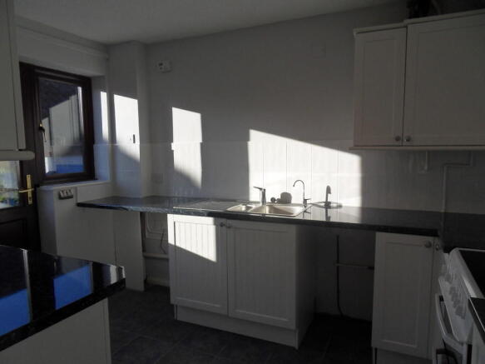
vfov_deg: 56.8
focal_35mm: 24
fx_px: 336
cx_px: 242
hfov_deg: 71.6
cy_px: 182
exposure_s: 1/125
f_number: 7.5
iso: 80
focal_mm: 4.2
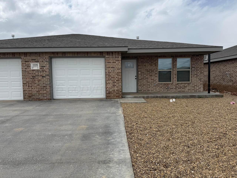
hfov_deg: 71.6
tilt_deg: -3.2
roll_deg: +0.4
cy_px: 89
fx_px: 164
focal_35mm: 24
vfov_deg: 56.8
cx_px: 118
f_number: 1.78
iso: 80
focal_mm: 6.76
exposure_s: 1/6711
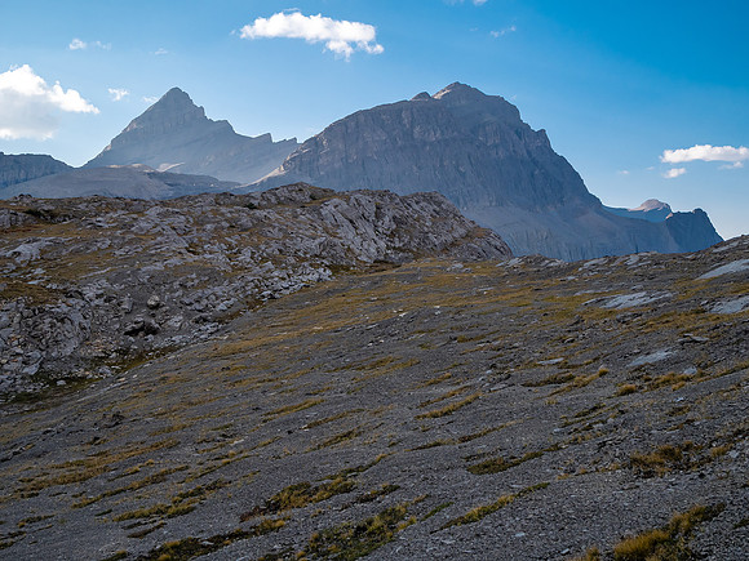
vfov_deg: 29.1
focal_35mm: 50
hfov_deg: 38.2
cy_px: 280
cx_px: 374
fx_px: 1082
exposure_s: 1/200
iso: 200
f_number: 8
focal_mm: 25
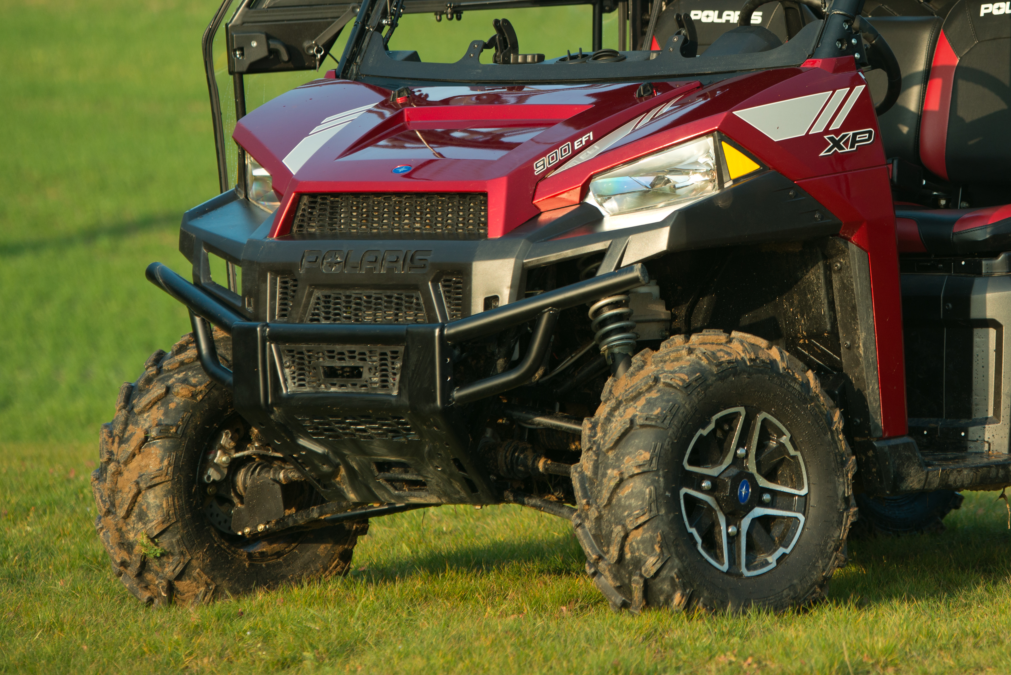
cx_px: 787
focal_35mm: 279
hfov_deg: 7.4
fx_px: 7837
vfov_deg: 4.9
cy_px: 144
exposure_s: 1/200
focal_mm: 160
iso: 160
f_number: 3.5
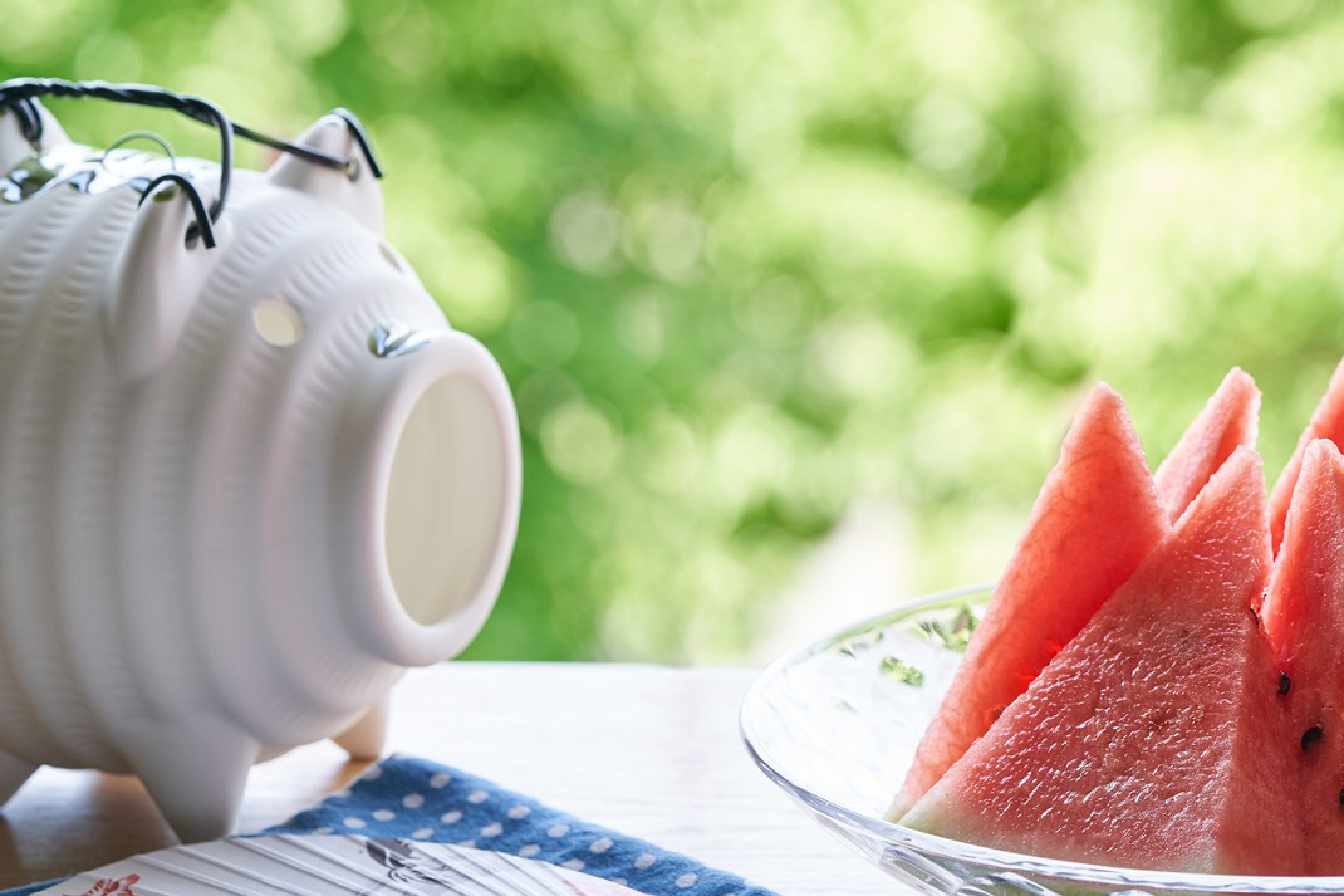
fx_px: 5337
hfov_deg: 14.3
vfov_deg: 9.6
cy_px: 358
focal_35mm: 143
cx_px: 967
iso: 100
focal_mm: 90
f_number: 5.6
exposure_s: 1/30
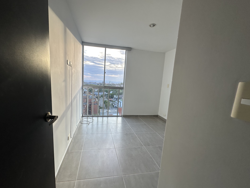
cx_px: 117
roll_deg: -4.1
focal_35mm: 15
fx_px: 108
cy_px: 99
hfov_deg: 98.0
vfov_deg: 81.7
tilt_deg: -8.8
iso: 64
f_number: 2.2
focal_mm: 2.22
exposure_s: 1/120
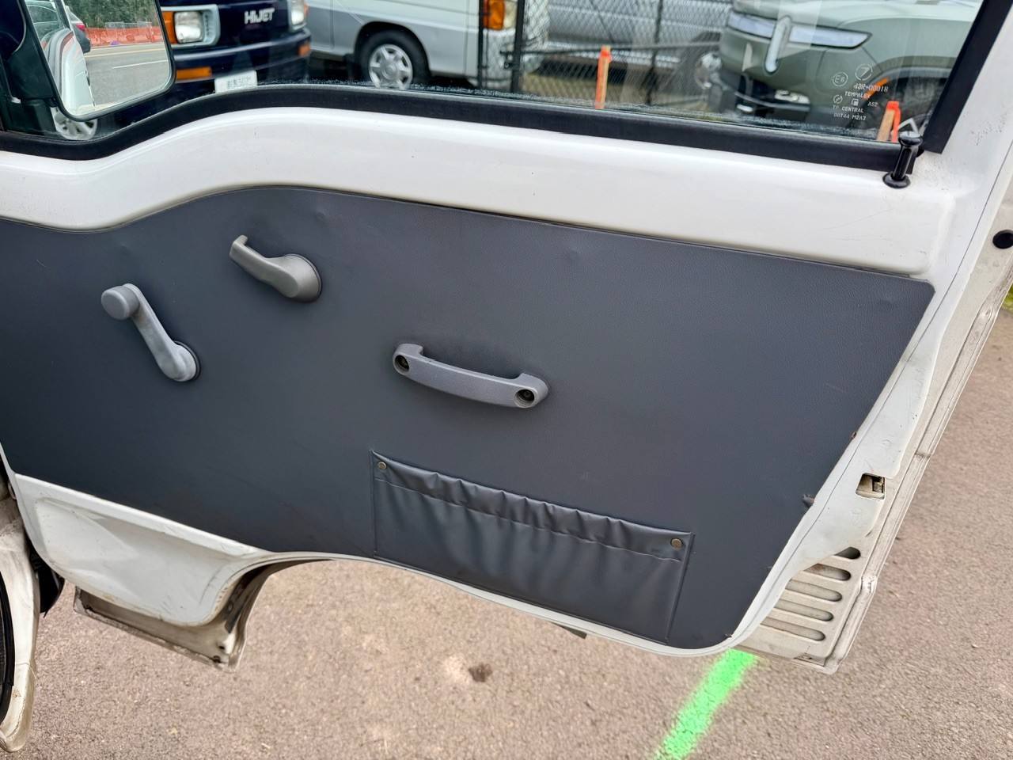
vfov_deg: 56.8
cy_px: 380
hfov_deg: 71.6
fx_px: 702
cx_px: 506
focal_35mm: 24
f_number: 1.78
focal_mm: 6.76
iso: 80
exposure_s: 1/702
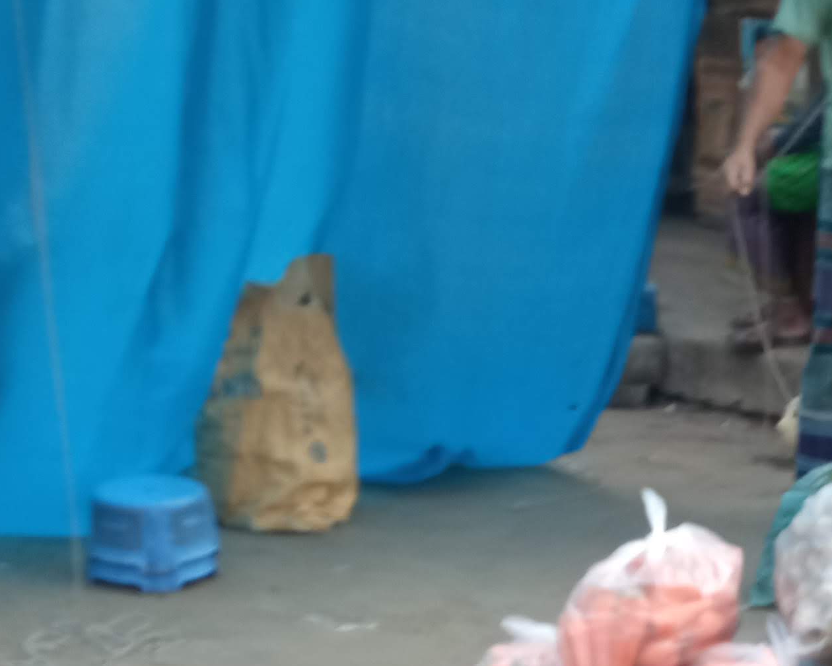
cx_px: 704
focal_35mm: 87
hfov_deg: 21.6
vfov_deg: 17.1
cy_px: 743
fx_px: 2142
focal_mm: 3.79
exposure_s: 1/121
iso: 113
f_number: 2.2
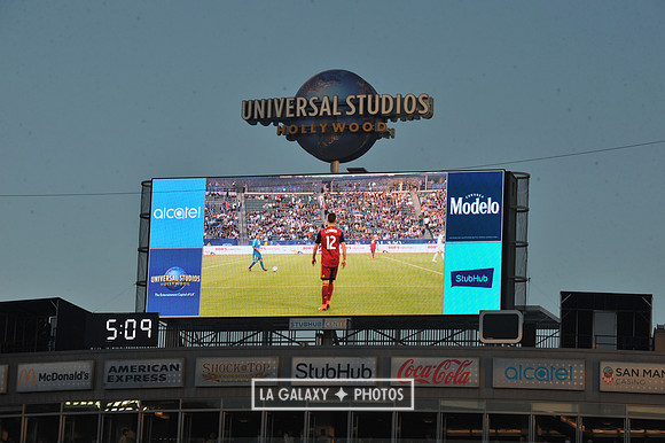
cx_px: 332
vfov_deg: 8.8
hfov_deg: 13.3
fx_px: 2861
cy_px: 222
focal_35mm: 155
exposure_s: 1/500
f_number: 11
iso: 800
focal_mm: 155
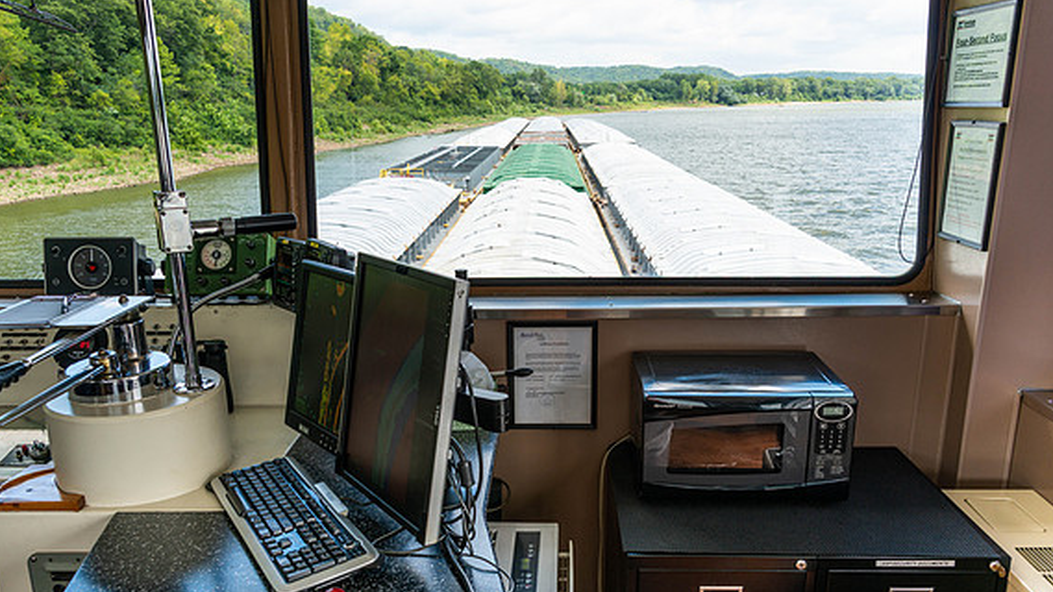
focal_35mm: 30
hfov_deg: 64.3
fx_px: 838
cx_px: 529
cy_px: 338
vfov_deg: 38.9
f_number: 10
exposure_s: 1/60
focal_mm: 28
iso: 100
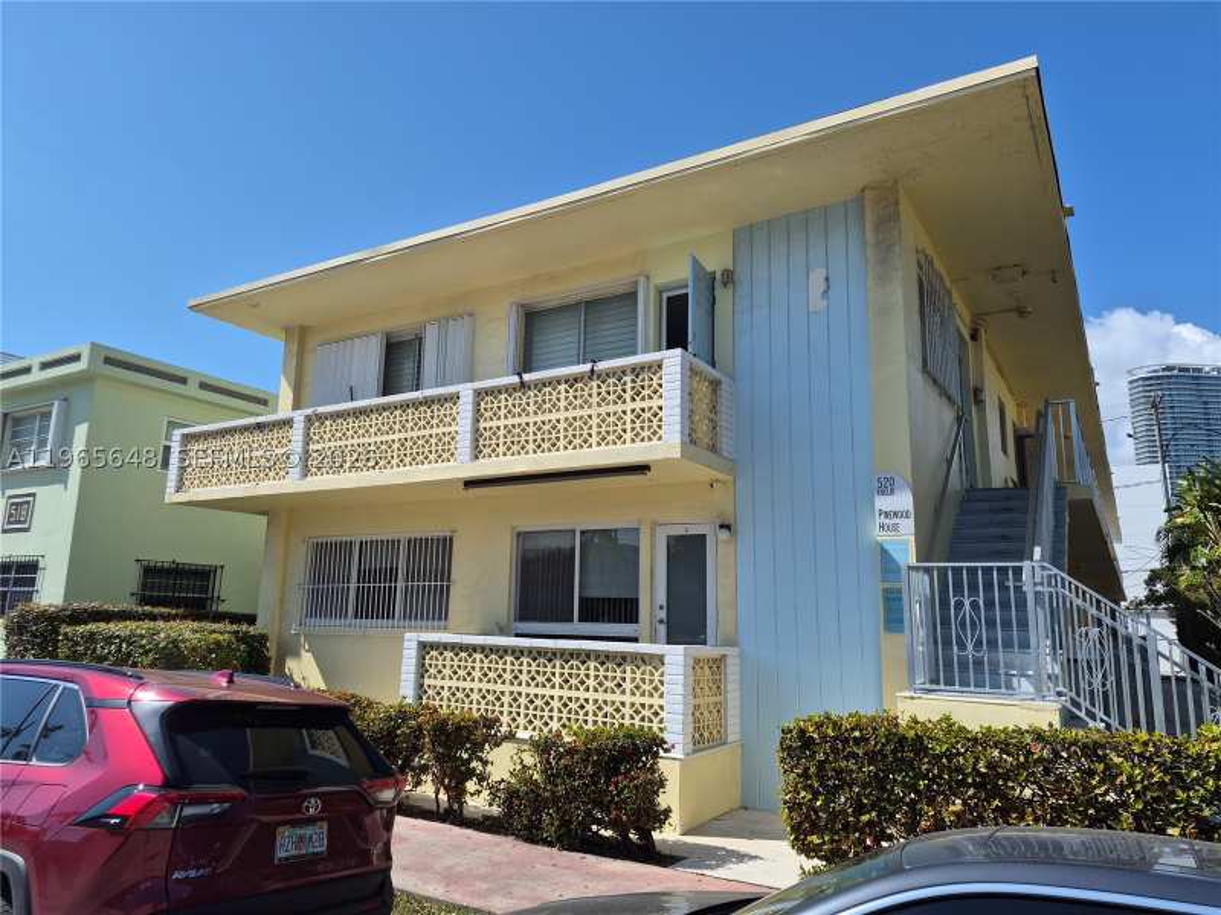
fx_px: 811
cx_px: 610
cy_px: 458
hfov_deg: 73.9
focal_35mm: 23
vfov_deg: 58.9
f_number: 1.8
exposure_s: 1/6736
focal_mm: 5.4
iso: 80
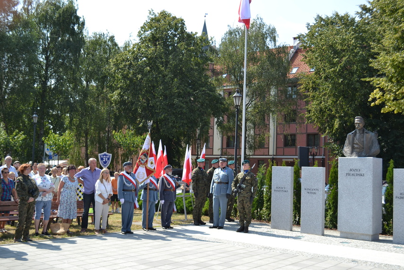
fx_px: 438
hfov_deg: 49.6
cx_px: 202
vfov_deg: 34.2
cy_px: 135
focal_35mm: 39
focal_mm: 26
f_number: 5
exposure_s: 1/1000
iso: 400
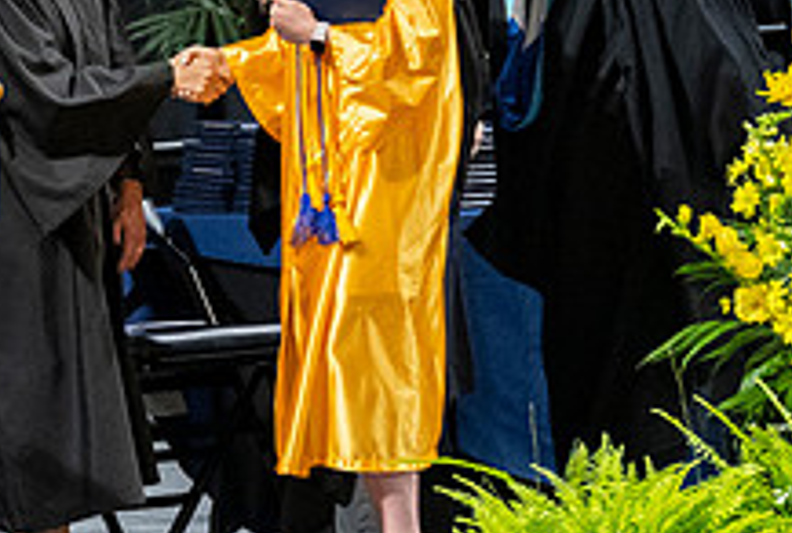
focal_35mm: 903
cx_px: 214
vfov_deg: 1.5
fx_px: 19921
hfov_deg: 2.3
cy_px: 302
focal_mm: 190
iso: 2000
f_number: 4
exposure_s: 1/200
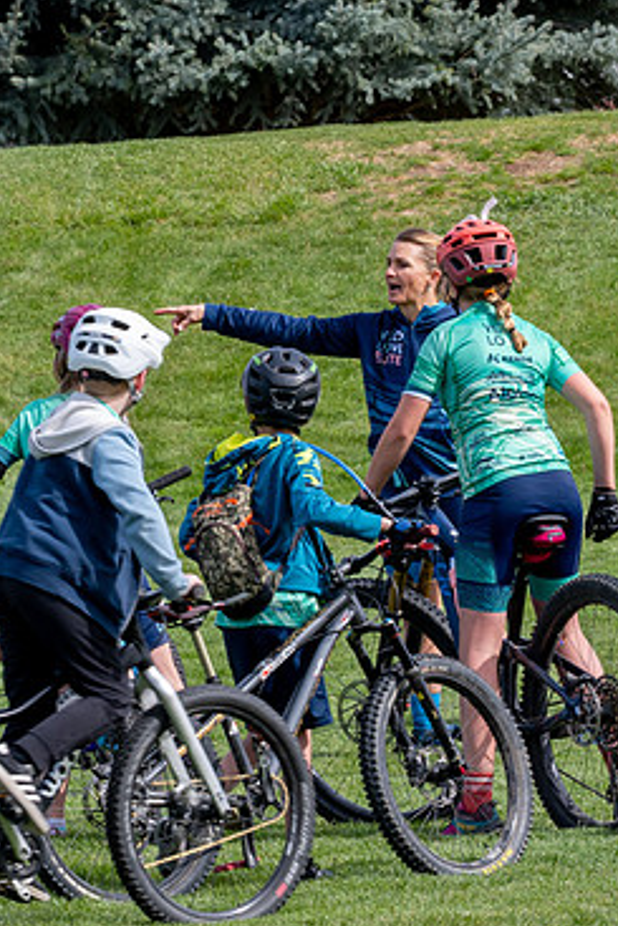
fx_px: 12810
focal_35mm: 498
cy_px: 365
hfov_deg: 2.8
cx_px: 168
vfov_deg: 4.1
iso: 200
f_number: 11
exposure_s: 1/160
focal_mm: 170
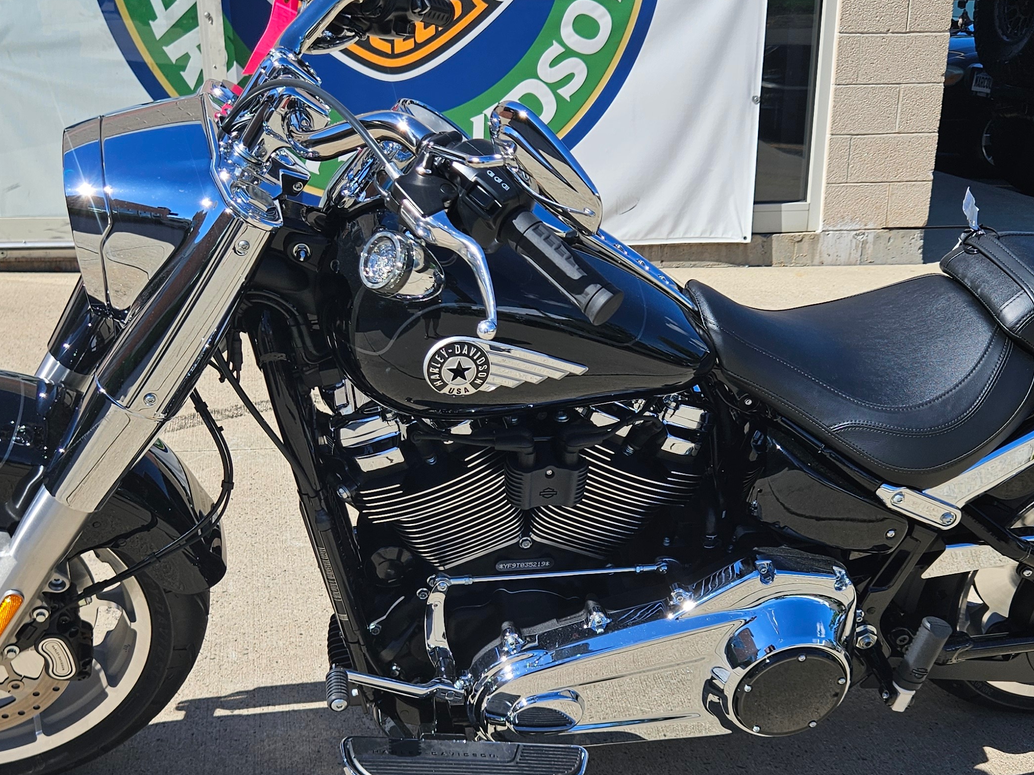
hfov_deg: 42.9
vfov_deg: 32.7
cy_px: 474
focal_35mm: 44
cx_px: 558
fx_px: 1314
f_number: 1.8
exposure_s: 1/1580
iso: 25
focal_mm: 5.4
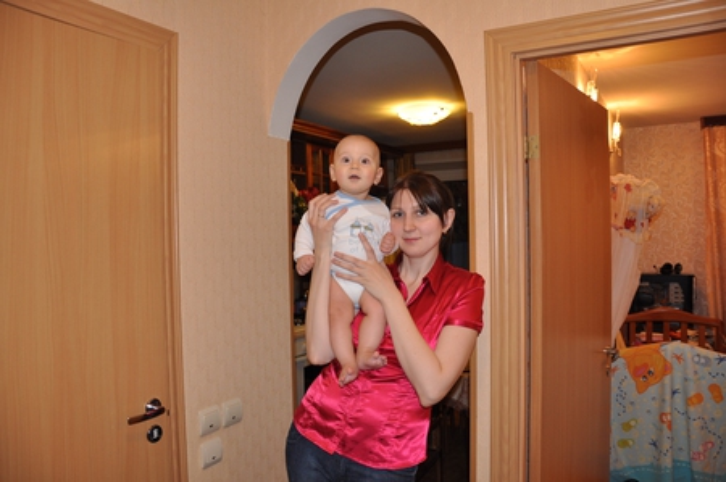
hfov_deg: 67.4
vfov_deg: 47.8
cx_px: 363
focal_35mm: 27
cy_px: 241
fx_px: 544
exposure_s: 1/60
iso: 400
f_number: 3.5
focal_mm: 18
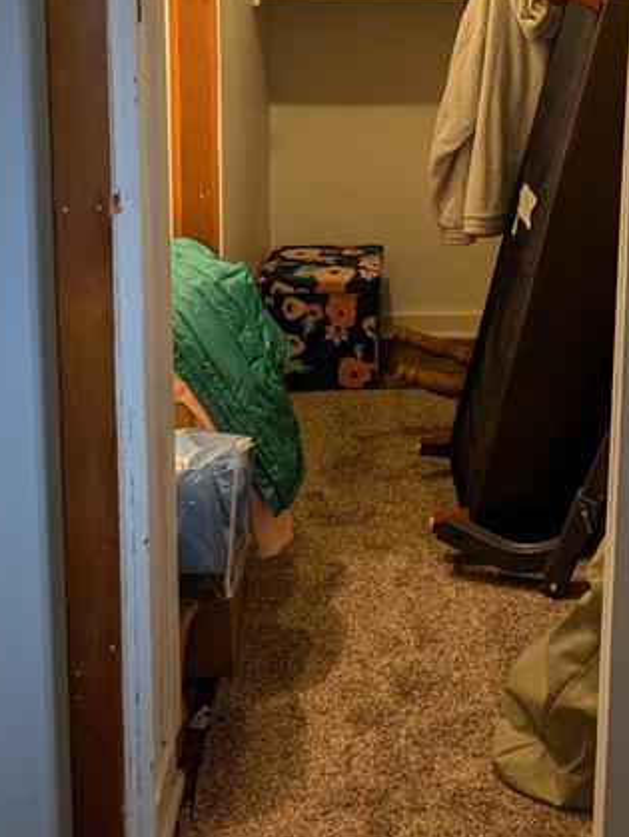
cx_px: 455
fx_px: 1064
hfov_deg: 32.4
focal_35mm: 44
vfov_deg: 40.3
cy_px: 118
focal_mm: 6.9
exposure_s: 1/120
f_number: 1.68
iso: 34
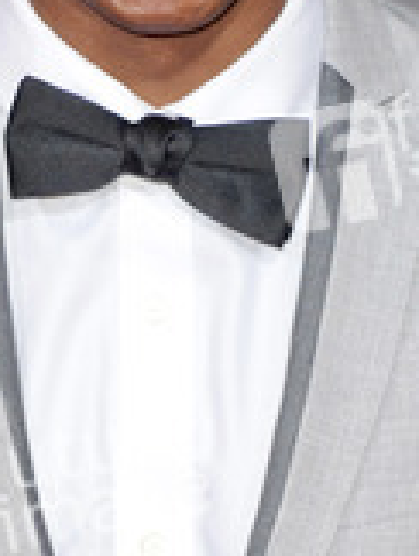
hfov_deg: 9.0
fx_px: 2672
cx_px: 136
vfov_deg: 11.7
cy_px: -21
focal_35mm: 166
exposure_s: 1/400
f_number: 4
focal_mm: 70
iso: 640
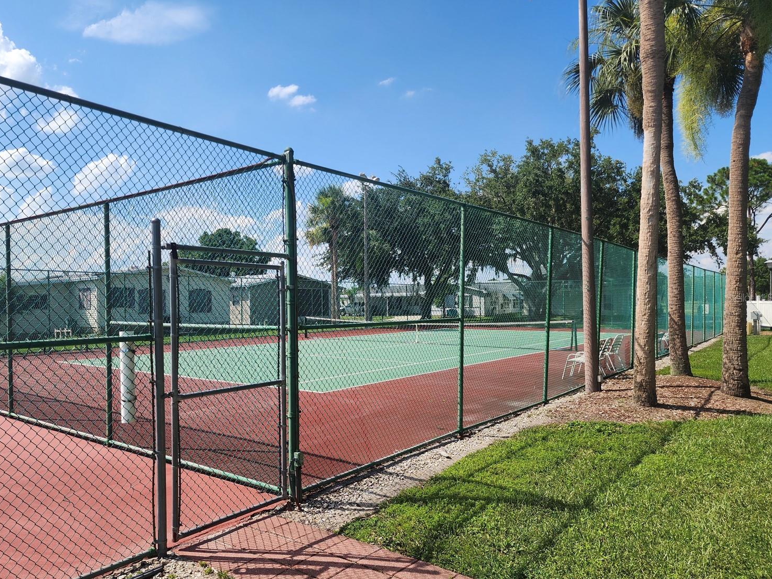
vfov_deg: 54.9
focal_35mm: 25
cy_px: 297
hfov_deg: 69.3
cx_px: 356
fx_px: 558
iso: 12
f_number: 1.8
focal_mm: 6.4
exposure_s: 1/1008
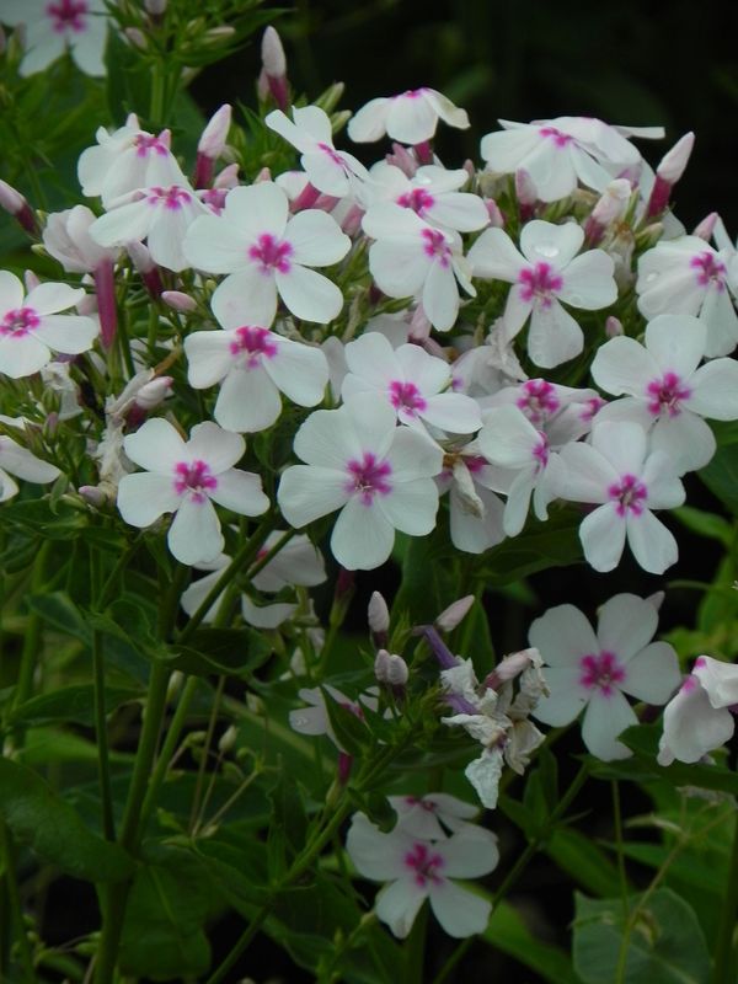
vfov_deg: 5.3
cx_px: 369
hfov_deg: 3.9
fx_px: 10717
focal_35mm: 377
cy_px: 492
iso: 160
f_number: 5
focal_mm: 67.2
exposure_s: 1/30
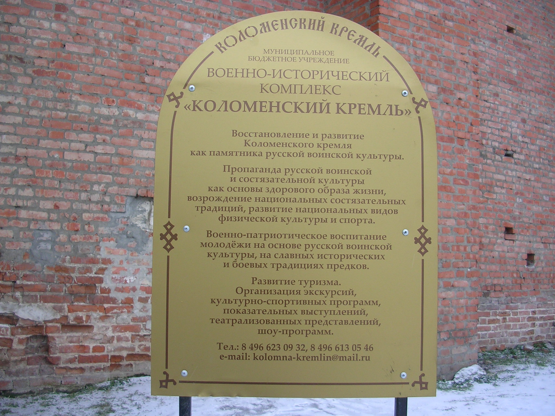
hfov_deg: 49.0
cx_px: 278
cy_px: 208
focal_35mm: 38
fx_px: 609
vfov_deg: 37.7
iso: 50
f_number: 2.8
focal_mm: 5.8
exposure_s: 1/68.9
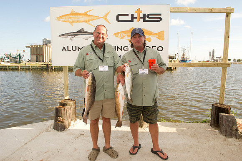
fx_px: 161
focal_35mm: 24
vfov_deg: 53.1
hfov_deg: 73.8
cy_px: 80
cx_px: 121
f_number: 16
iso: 400
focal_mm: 24
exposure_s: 1/125
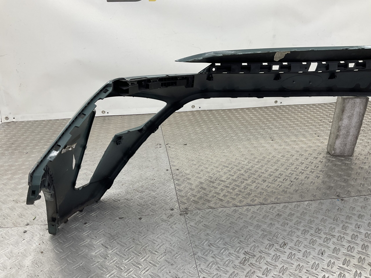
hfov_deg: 61.7
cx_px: 186
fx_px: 311
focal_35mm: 29
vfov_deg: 48.2
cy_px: 139
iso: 32
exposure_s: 1/120
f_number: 1.8
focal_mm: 3
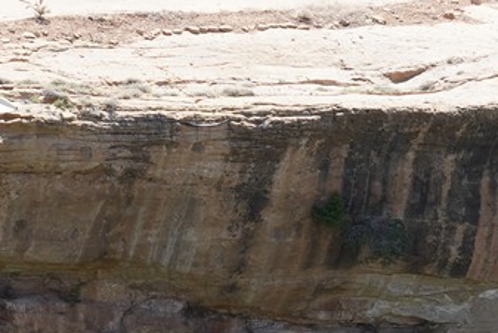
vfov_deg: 5.2
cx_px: 514
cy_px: 712
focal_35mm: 261
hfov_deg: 7.8
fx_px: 3612
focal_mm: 44
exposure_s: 1/100
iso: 250
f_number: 13
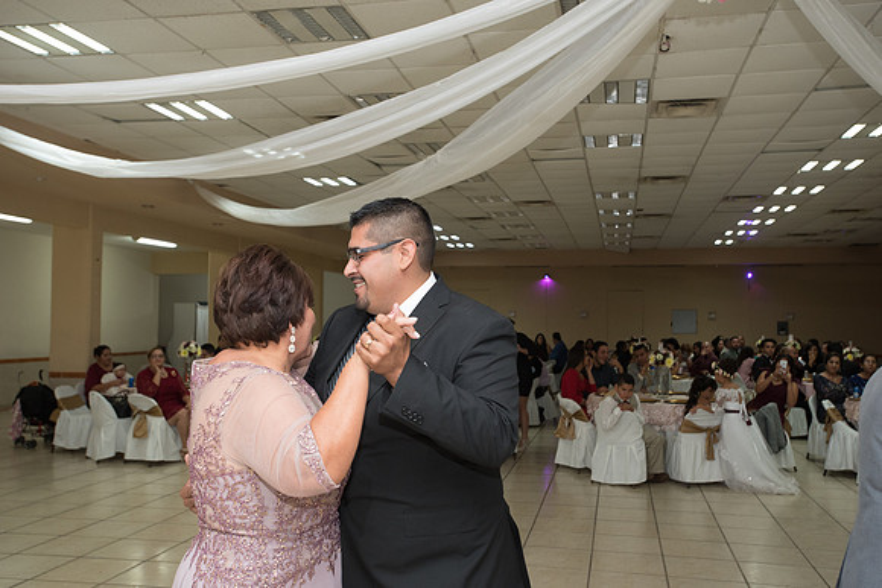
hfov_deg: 54.4
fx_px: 858
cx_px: 441
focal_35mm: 35
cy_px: 294
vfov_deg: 37.9
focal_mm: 35
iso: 1600
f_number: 3.5
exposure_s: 1/100
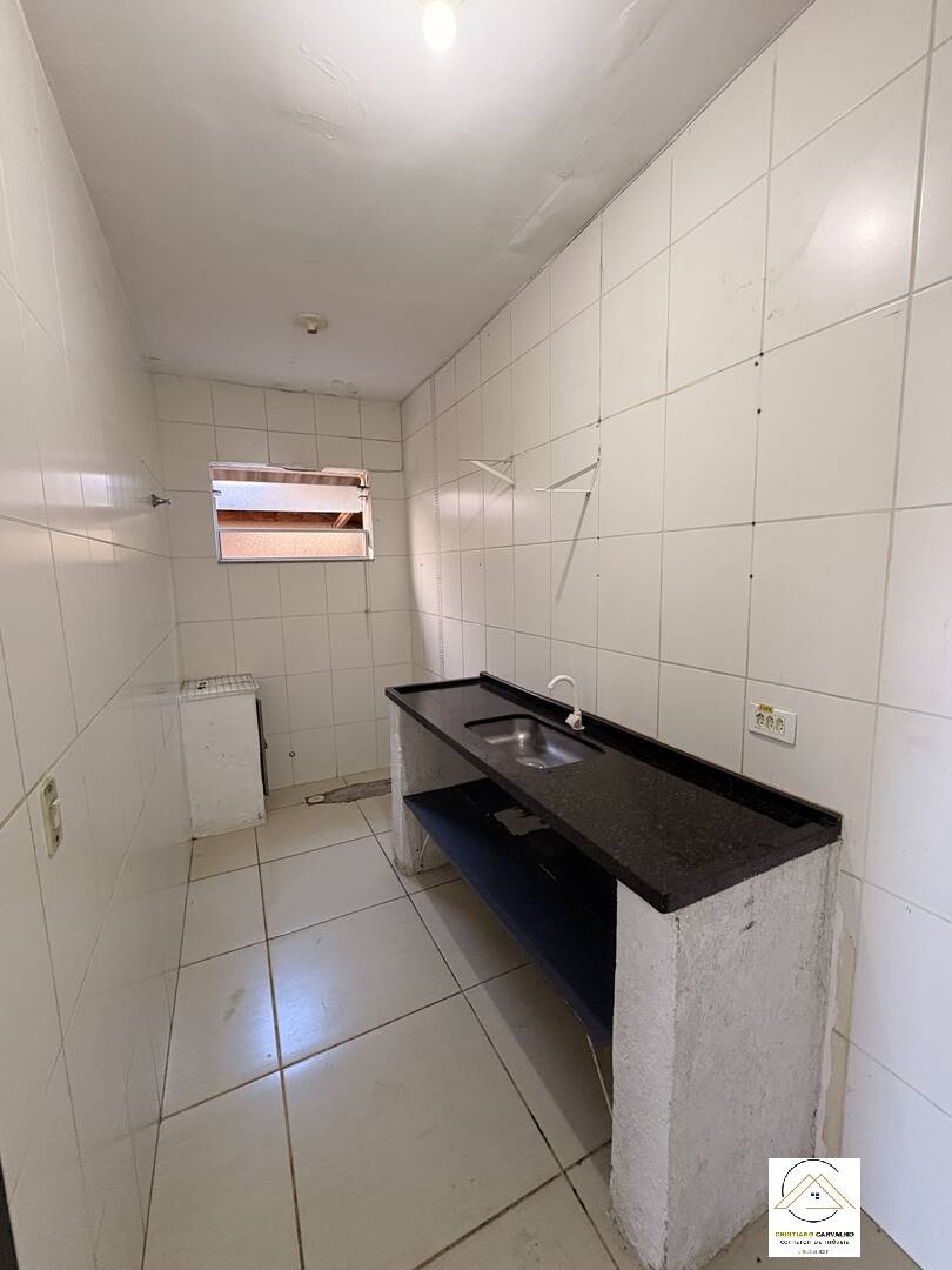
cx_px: 476
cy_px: 635
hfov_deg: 85.7
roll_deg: +1.1
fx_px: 513
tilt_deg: -7.0
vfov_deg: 102.1
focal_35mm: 14
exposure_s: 1/60
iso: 400
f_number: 2.2
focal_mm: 2.22
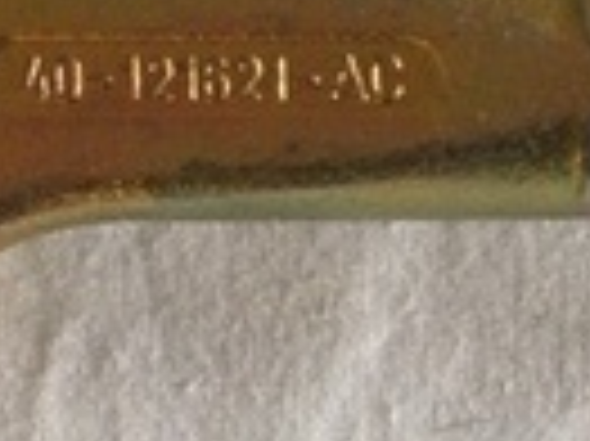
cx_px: 540
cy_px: 81
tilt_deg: -87.2
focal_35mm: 142
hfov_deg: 13.8
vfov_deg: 10.4
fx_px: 2418
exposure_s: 1/33
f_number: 2.2
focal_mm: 4.15
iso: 50
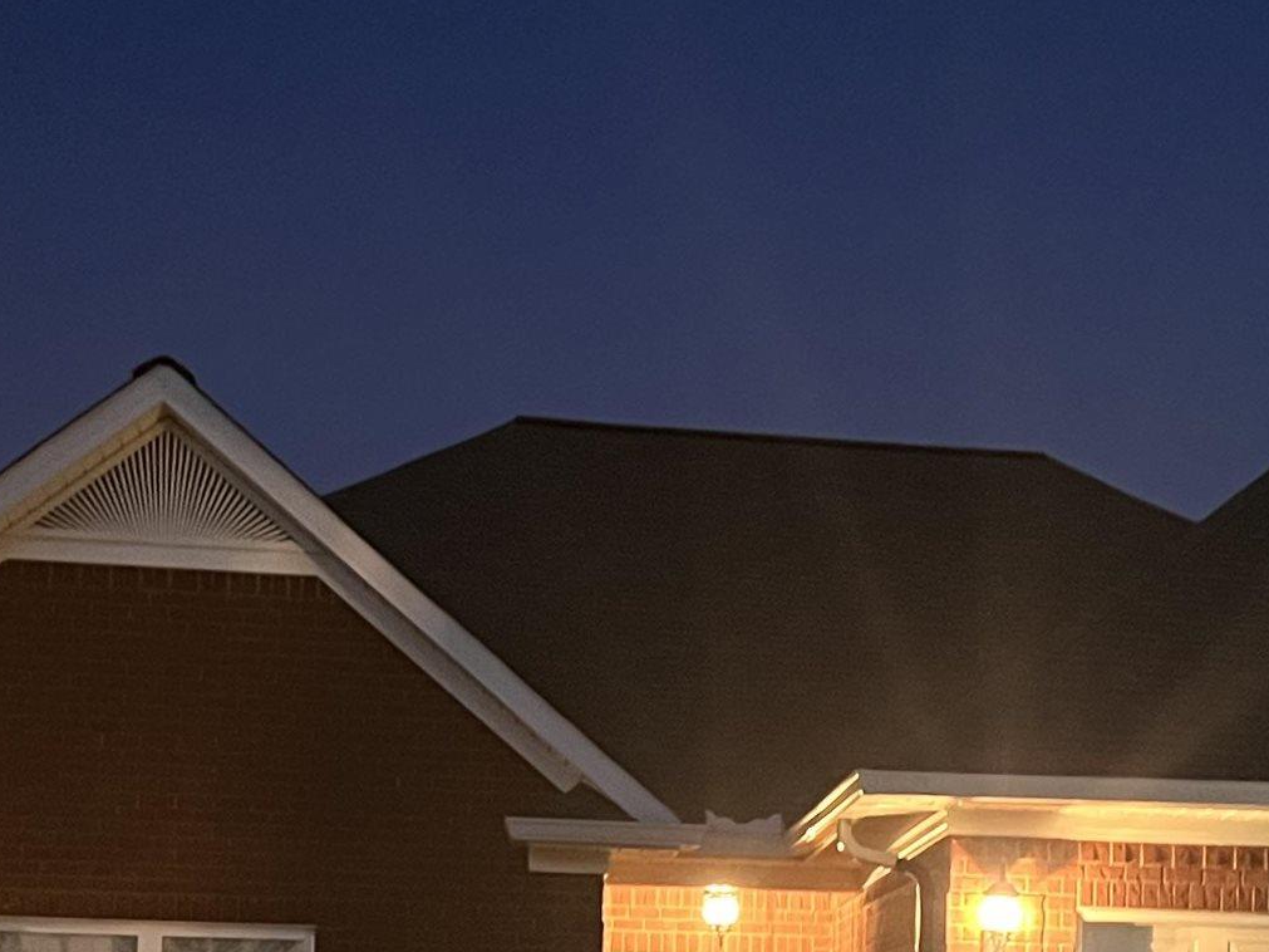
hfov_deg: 24.3
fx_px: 2896
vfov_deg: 18.3
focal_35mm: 79
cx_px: 1007
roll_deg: -0.3
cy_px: 912
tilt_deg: +2.8
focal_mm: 5.7
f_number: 1.5
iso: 800
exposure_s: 1/30
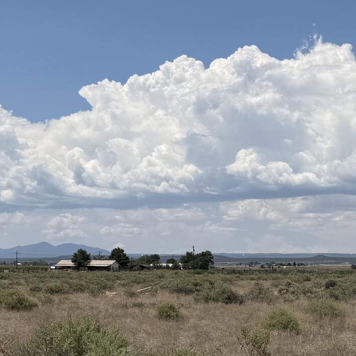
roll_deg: +0.6
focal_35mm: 90
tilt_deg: -2.1
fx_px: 1047
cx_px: 340
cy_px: 298
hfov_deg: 18.9
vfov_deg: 19.1
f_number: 1.78
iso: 80
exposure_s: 1/9091
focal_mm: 6.76
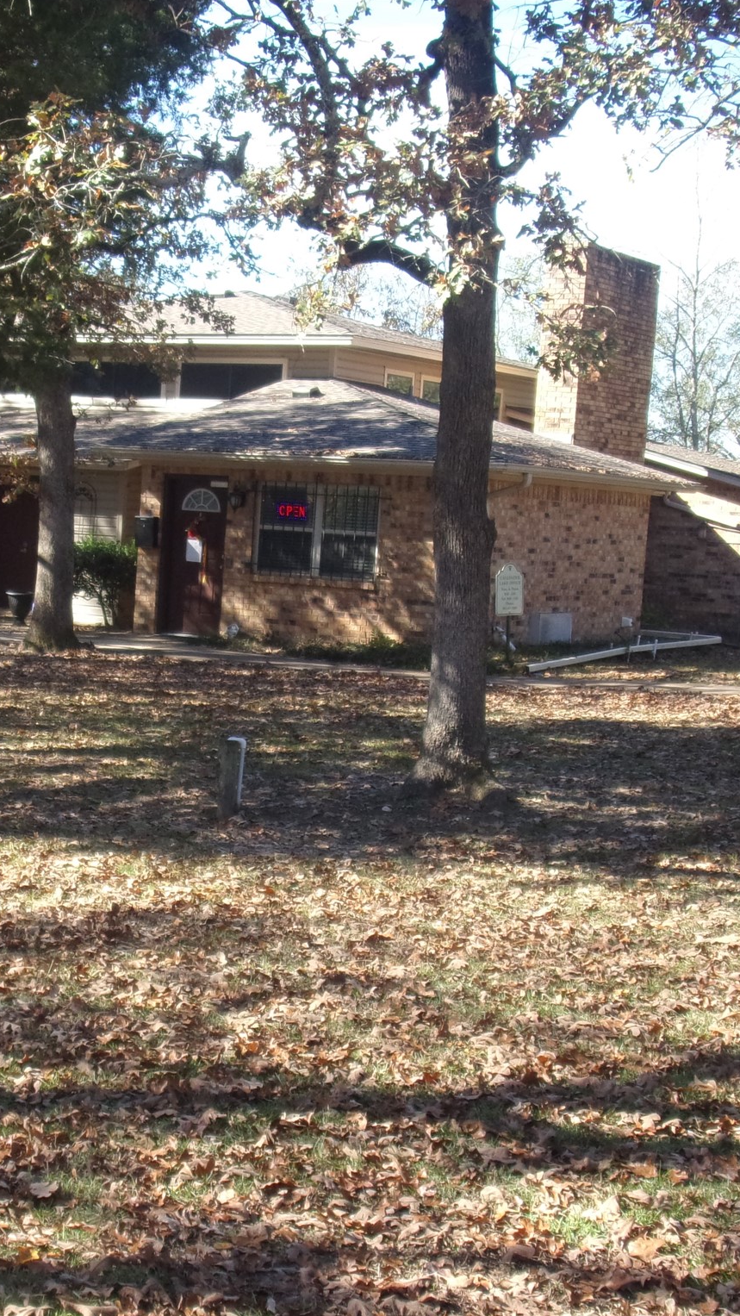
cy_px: 658
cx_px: 169
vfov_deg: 36.6
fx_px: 1988
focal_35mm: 57
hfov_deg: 20.9
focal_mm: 7
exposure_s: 1/150
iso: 80
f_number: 3.9
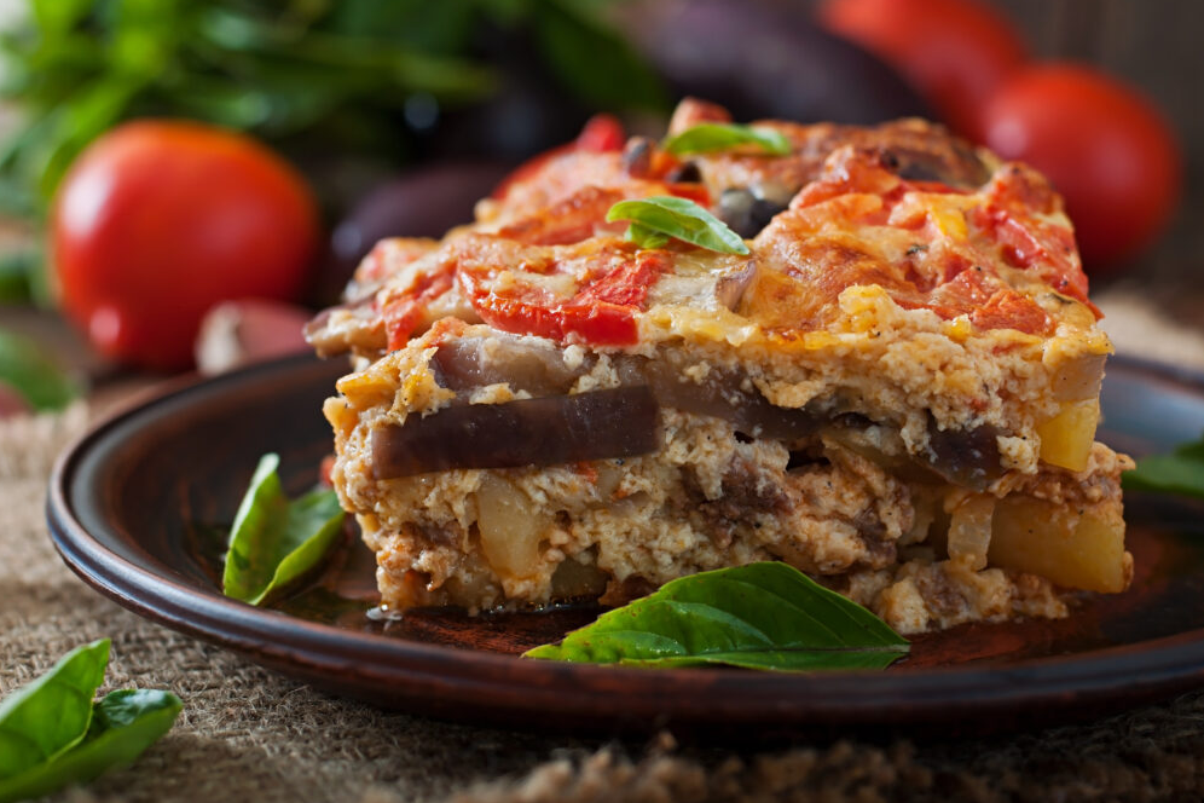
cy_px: 394
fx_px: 2575
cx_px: 613
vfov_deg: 17.7
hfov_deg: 26.3
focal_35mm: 77
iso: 100
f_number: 4.5
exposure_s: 1/200
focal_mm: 50
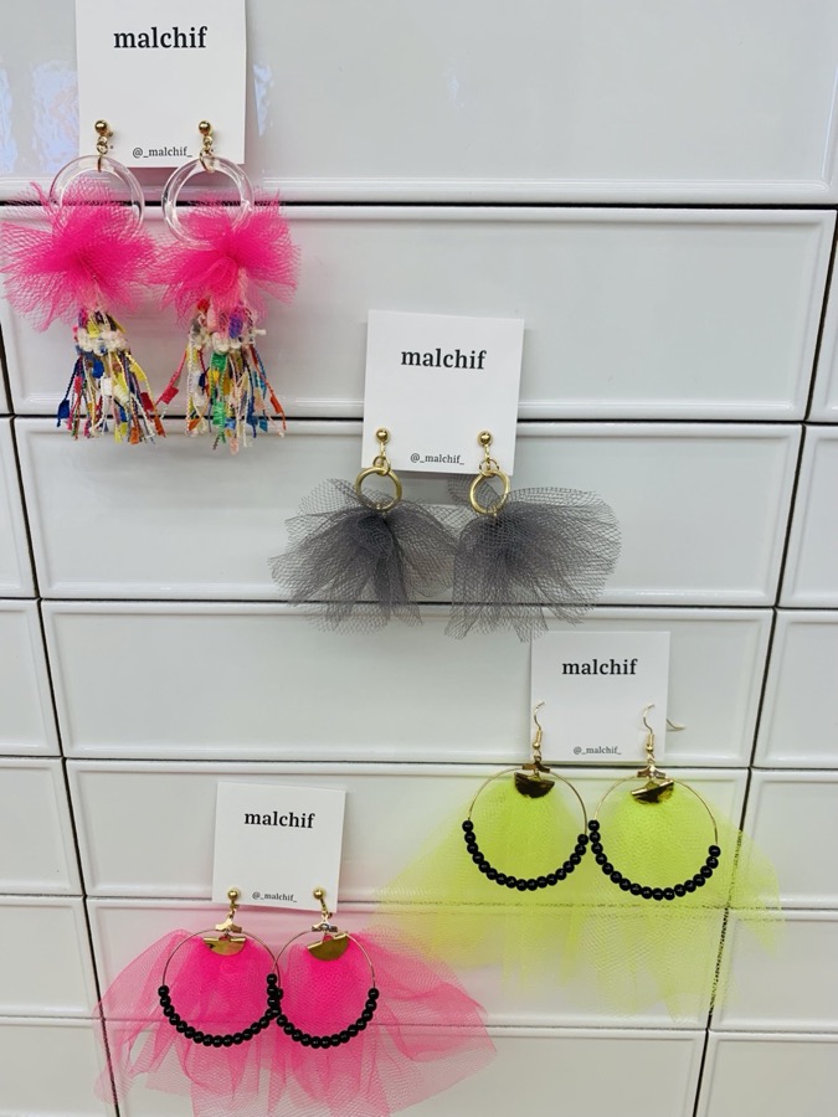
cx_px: 419
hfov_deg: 53.1
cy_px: 558
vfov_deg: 67.3
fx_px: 839
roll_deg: +0.0
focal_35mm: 26
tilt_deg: -19.3
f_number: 1.8
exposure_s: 1/122
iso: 50
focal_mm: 4.25
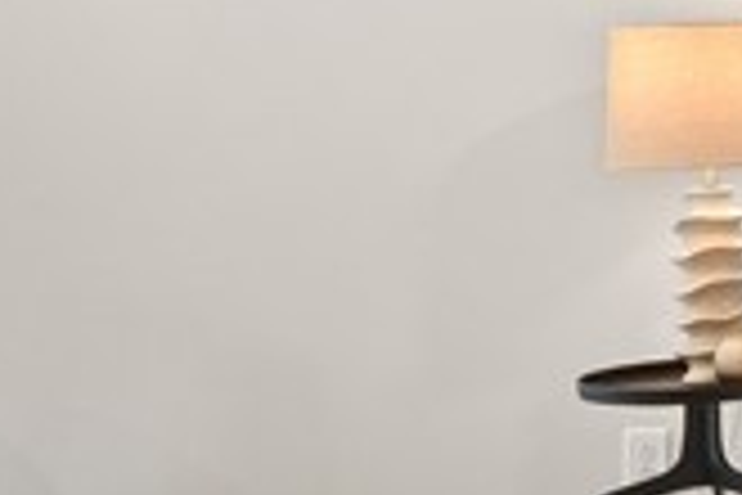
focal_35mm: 105
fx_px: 2164
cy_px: 14
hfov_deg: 15.3
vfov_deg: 12.9
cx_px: 1515
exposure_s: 1.6
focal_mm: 16
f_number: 8
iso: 200
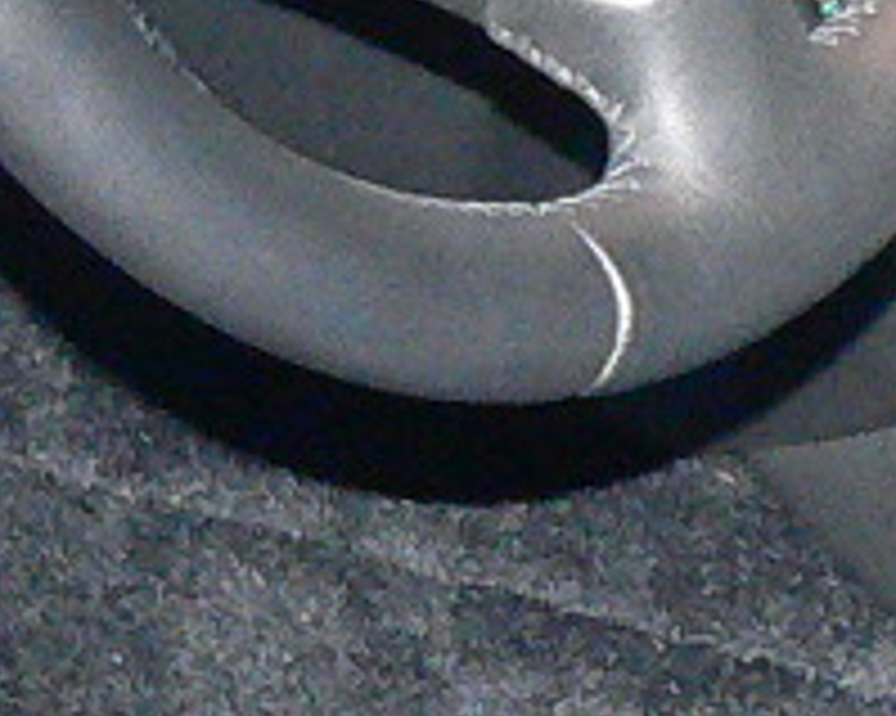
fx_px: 8641
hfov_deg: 5.8
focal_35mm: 326
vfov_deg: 4.7
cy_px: 95
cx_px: 1932
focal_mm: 8.7
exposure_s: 1/60
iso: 400
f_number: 2.8
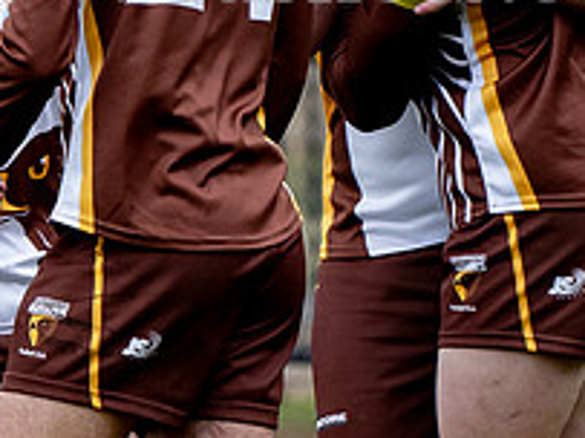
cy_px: 172
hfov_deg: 1.3
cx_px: 184
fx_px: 25639
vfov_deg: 1.0
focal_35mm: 1518
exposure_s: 1/1250
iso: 640
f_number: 4
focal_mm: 175
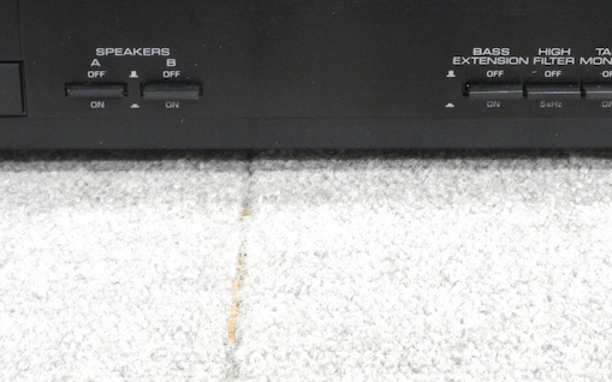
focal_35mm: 90
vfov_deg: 14.2
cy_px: -38
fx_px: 1501
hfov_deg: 23.0
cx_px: 391
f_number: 3.2
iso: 400
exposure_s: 1/13.4
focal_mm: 9.7
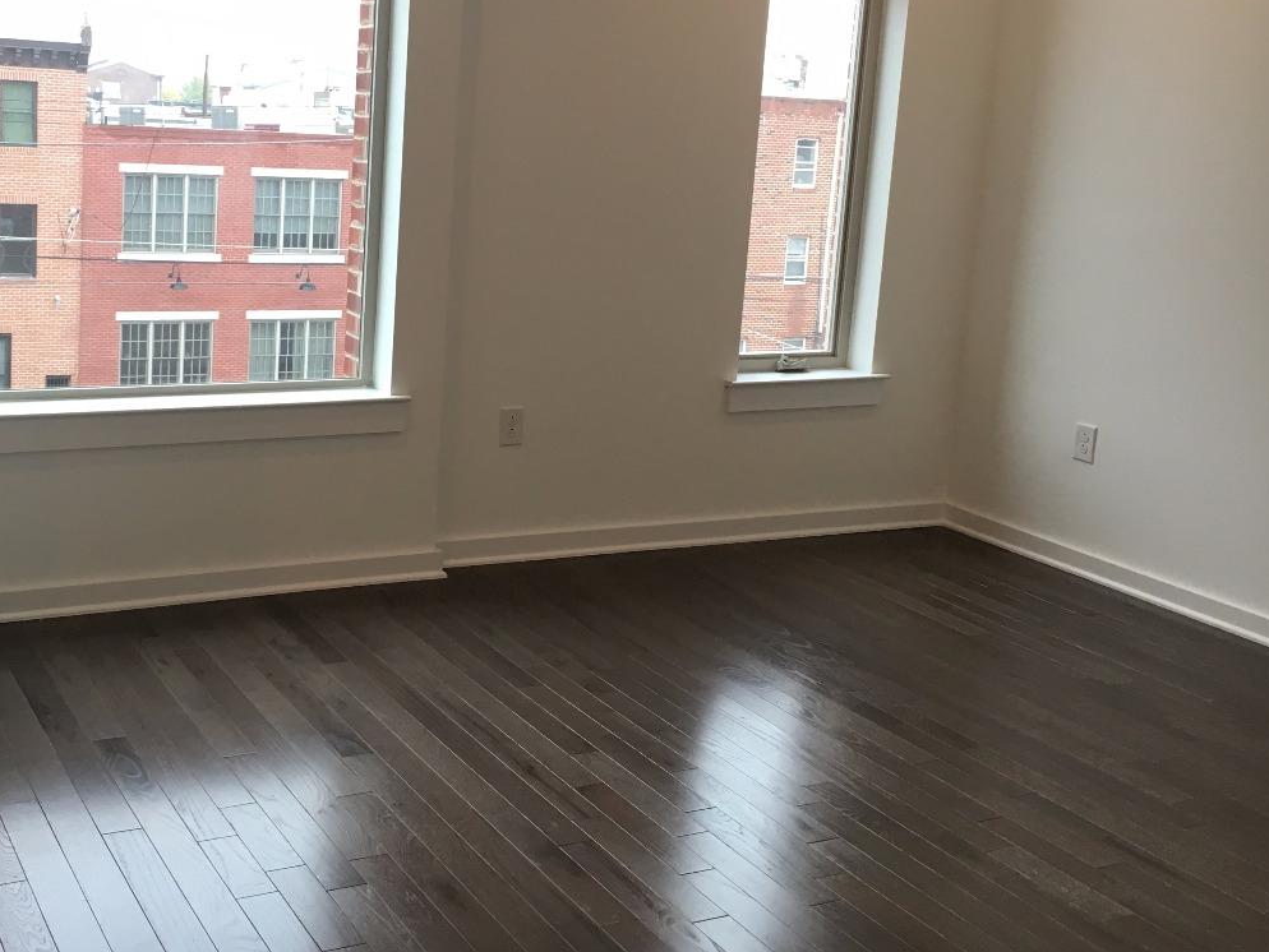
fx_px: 1540
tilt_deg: -7.7
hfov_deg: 44.2
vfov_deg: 34.2
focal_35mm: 42
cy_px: 356
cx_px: 428
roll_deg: -2.8
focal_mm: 4.15
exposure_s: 1/30
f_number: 2.2
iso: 32
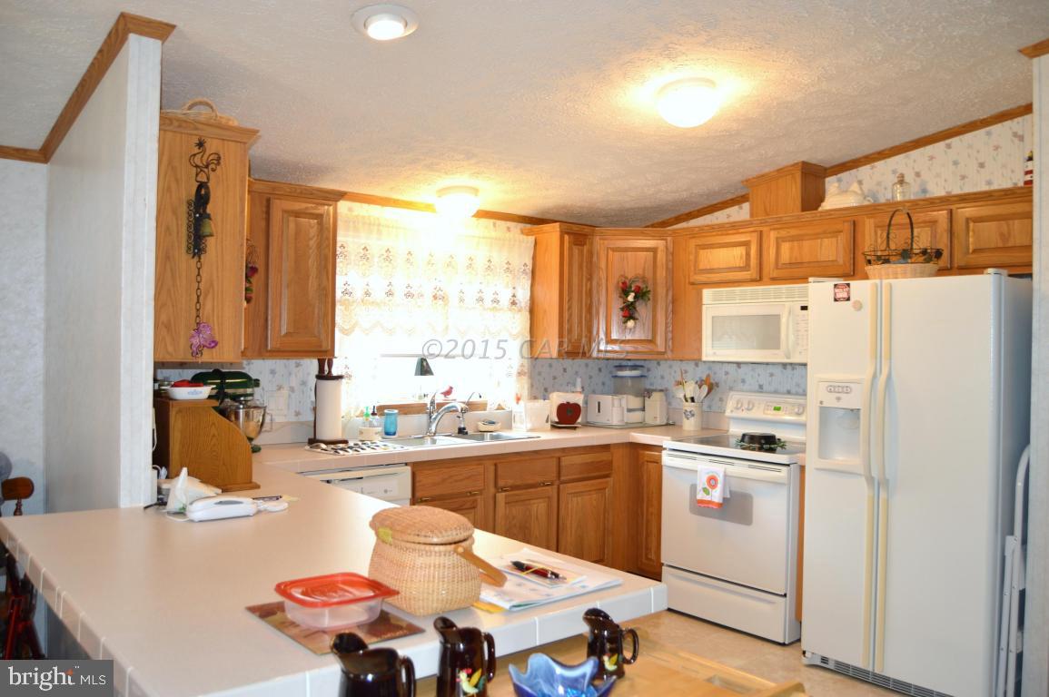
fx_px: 786
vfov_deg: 47.9
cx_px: 524
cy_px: 348
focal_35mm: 27
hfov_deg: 67.4
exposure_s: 1/13
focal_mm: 18
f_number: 4
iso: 100
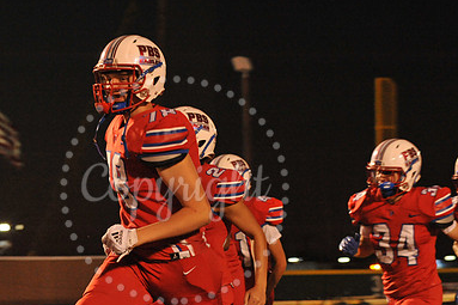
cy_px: 189
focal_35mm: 159
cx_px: 175
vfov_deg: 8.6
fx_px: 2022
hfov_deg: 12.9
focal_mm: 105
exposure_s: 1/160
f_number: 7.1
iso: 5000
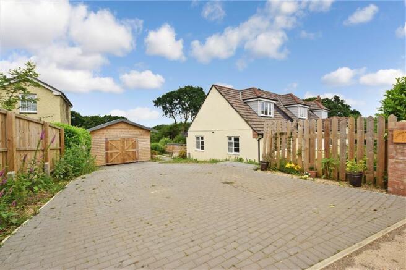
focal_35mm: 15
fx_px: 169
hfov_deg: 100.4
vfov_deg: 77.3
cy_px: 135
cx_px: 203
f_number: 16
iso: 200
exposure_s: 1/200
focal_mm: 10
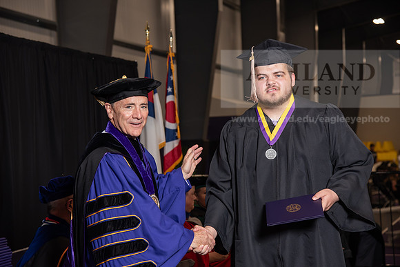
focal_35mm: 78
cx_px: 200
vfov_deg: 17.5
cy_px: 134
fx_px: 867
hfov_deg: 26.0
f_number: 5
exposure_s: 1/200
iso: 1000
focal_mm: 78
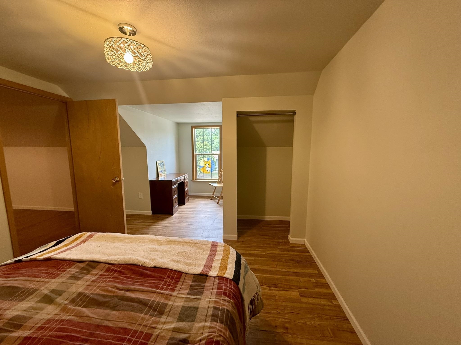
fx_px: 186
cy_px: 172
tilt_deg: -6.5
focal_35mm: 14
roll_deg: -1.0
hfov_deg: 102.1
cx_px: 230
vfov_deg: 85.7
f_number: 2.2
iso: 320
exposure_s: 1/120
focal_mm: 2.22
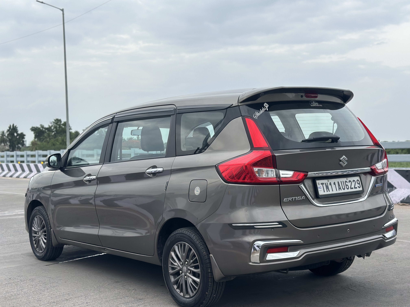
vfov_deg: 30.3
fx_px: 569
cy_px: 154
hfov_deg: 39.7
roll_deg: +0.9
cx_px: 205
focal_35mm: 48
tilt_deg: +0.1
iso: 80
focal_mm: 6.86
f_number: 1.78
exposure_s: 1/1145
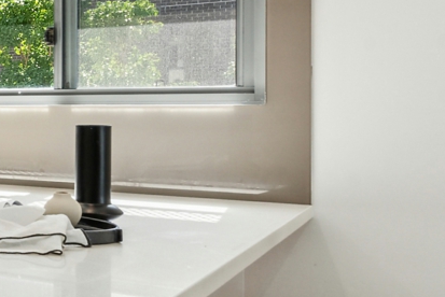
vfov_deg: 21.9
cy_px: 109
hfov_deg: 20.6
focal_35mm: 62
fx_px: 767
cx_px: -387
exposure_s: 1/50
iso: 400
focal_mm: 16
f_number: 11
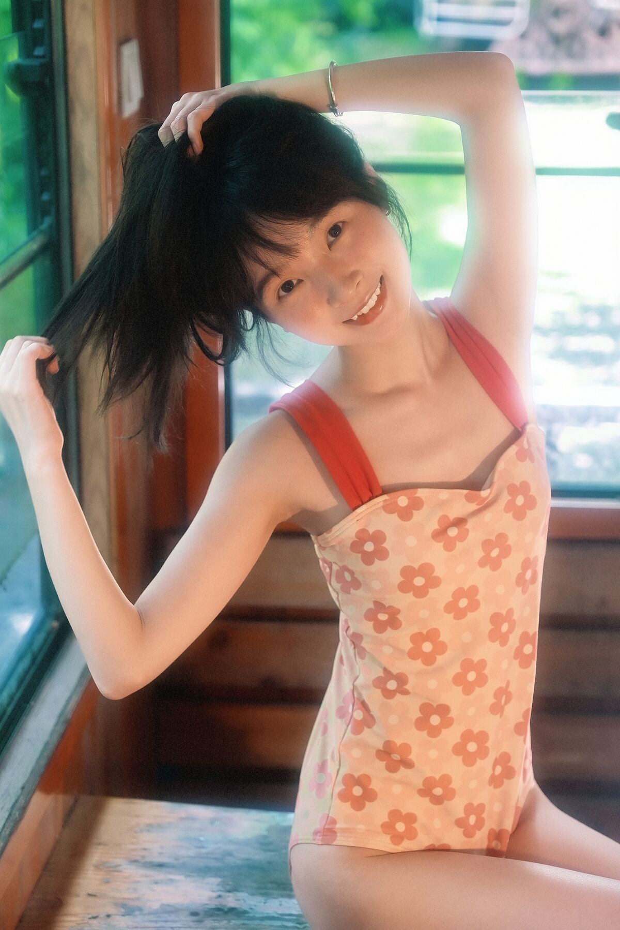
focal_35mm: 71
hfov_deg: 19.2
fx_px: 1834
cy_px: 465
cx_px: 310
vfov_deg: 28.5
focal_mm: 47
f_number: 2.8
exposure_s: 1/60
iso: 500
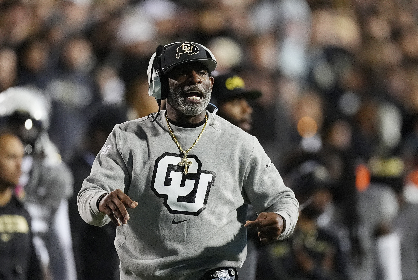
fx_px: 10459
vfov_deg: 1.5
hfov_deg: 2.3
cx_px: 209
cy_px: 140
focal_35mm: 900
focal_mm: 600
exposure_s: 1/1250
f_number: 4
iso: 6400
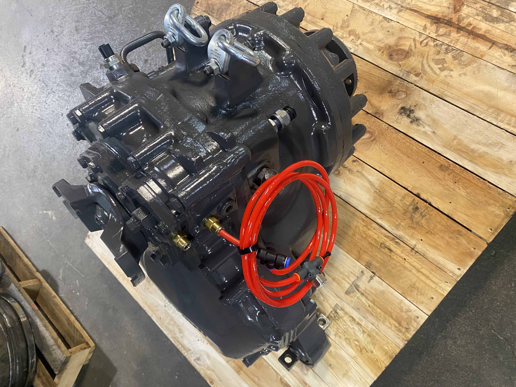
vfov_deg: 53.1
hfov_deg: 67.3
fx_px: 388
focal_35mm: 26
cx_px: 258
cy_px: 194
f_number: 1.8
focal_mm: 4.25
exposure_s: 1/60
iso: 400
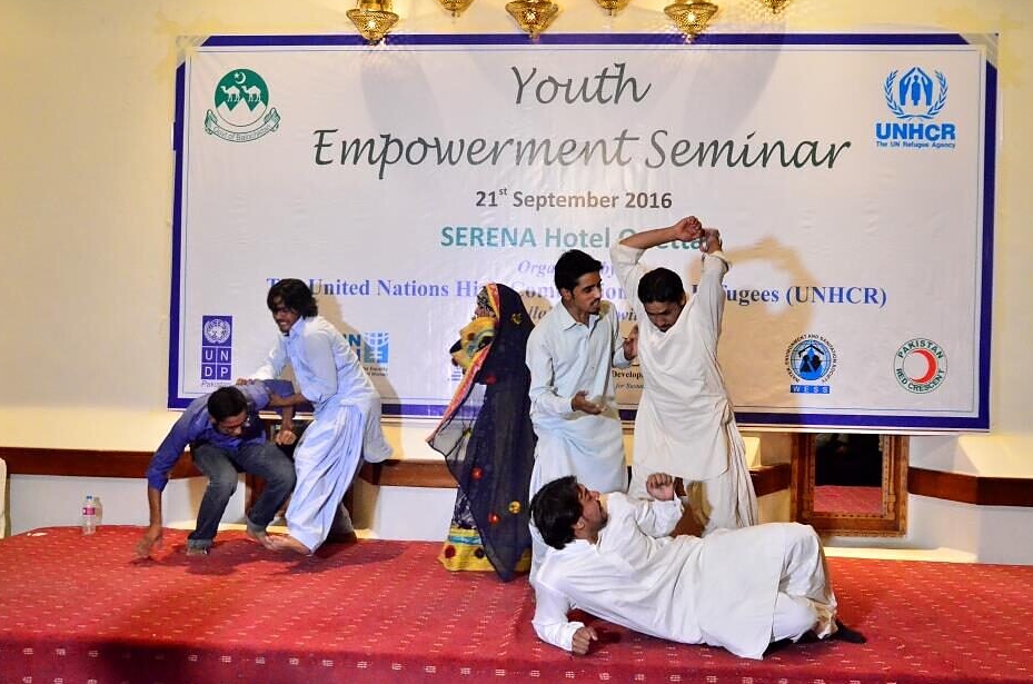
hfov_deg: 45.5
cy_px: 361
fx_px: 1231
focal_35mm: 43
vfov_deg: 31.0
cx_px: 505
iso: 6400
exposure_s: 1/125
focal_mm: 26
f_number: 5
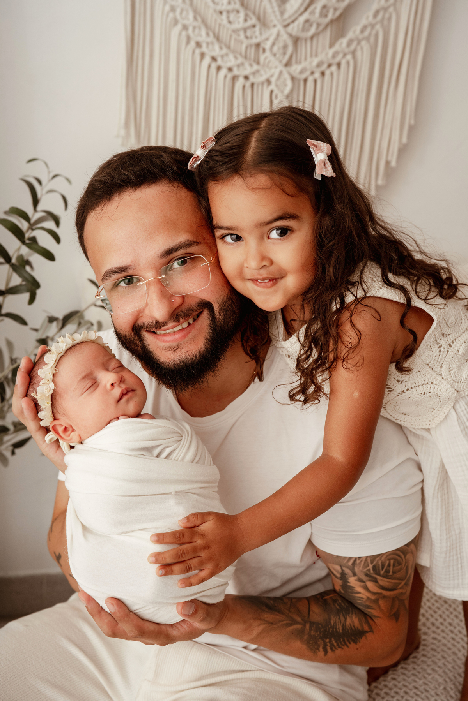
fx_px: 975
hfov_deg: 27.0
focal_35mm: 50
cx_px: 234
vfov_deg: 39.6
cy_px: 350
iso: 800
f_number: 5.6
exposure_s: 1/160
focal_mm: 50
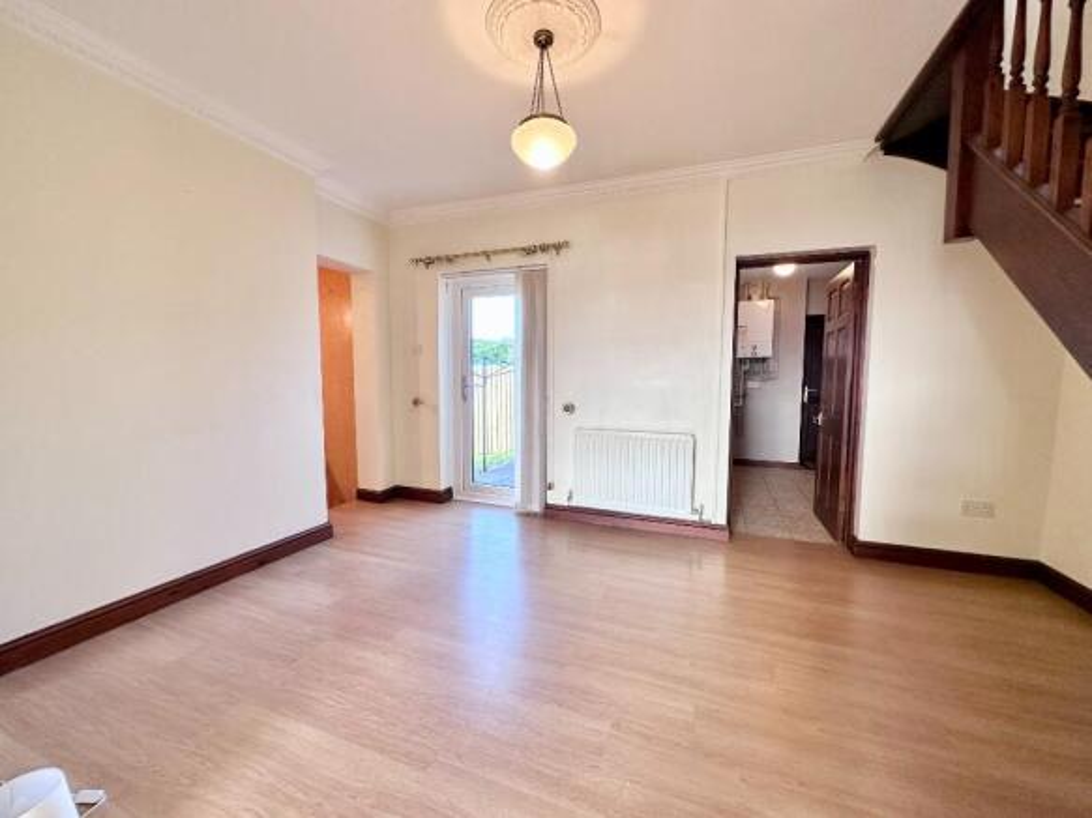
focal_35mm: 14
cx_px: 546
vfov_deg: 85.7
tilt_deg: -5.3
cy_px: 409
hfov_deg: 102.1
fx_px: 442
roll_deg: -0.2
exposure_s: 1/100
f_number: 2.2
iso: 125
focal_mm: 2.22
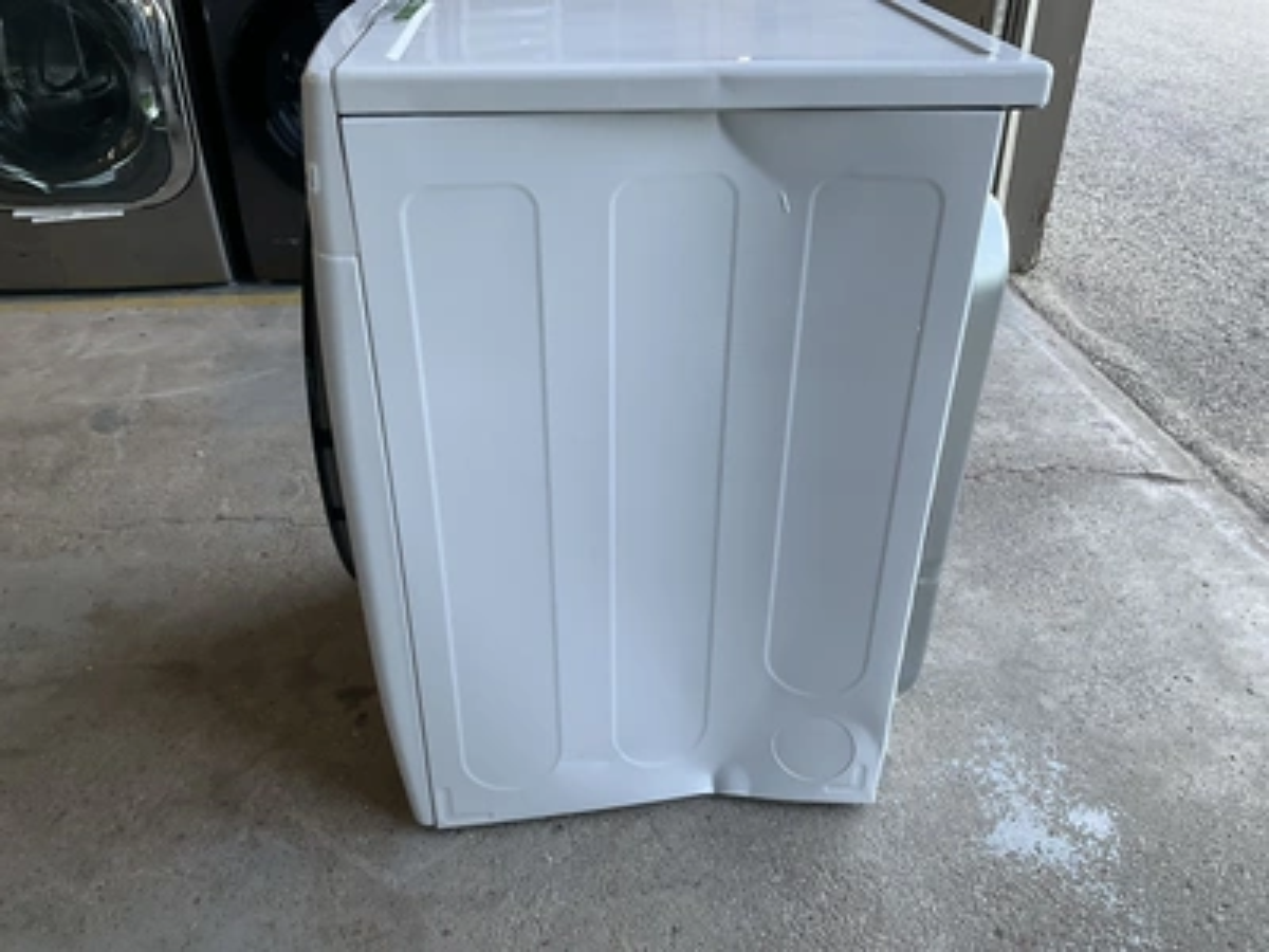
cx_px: 634
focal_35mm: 29
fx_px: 1063
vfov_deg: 48.2
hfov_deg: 61.7
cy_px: 476
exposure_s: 1/60
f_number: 1.8
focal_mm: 3
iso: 40
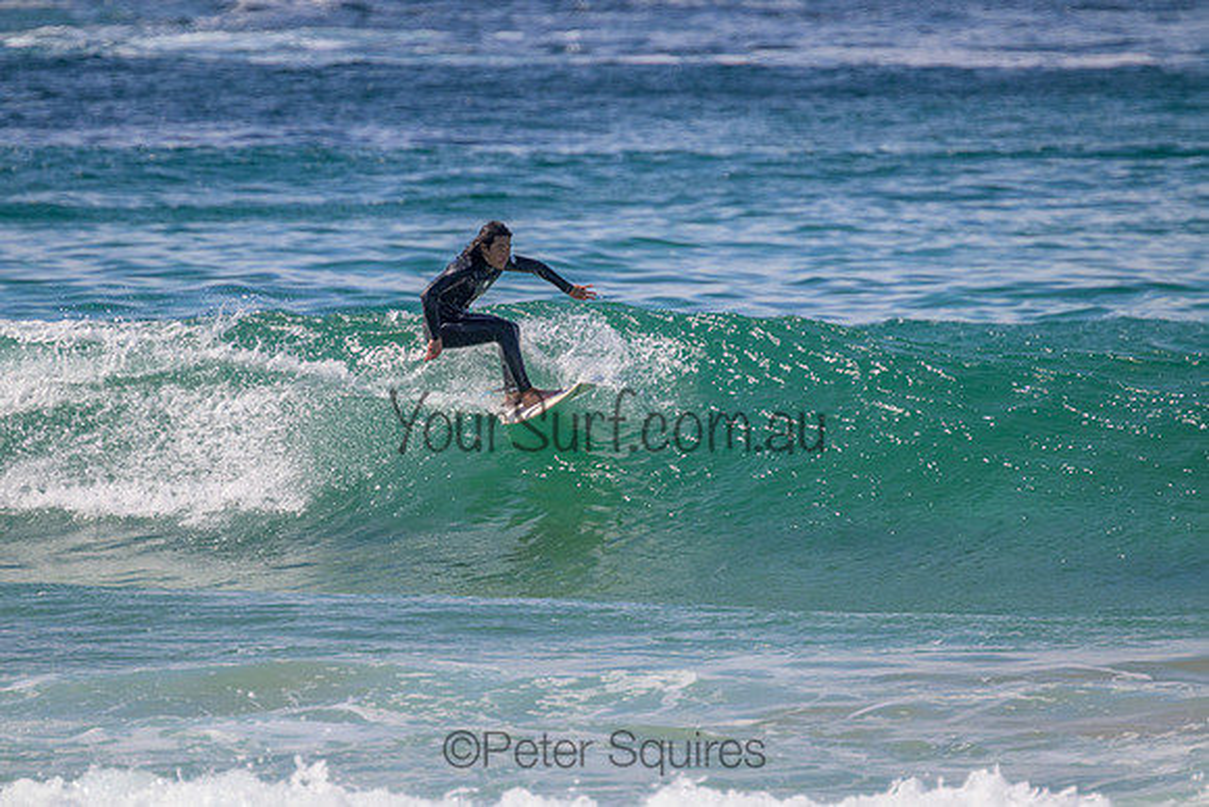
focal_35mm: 800
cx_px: 604
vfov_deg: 1.7
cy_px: 404
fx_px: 26872
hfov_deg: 2.6
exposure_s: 1/2000
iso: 1250
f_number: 11
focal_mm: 800
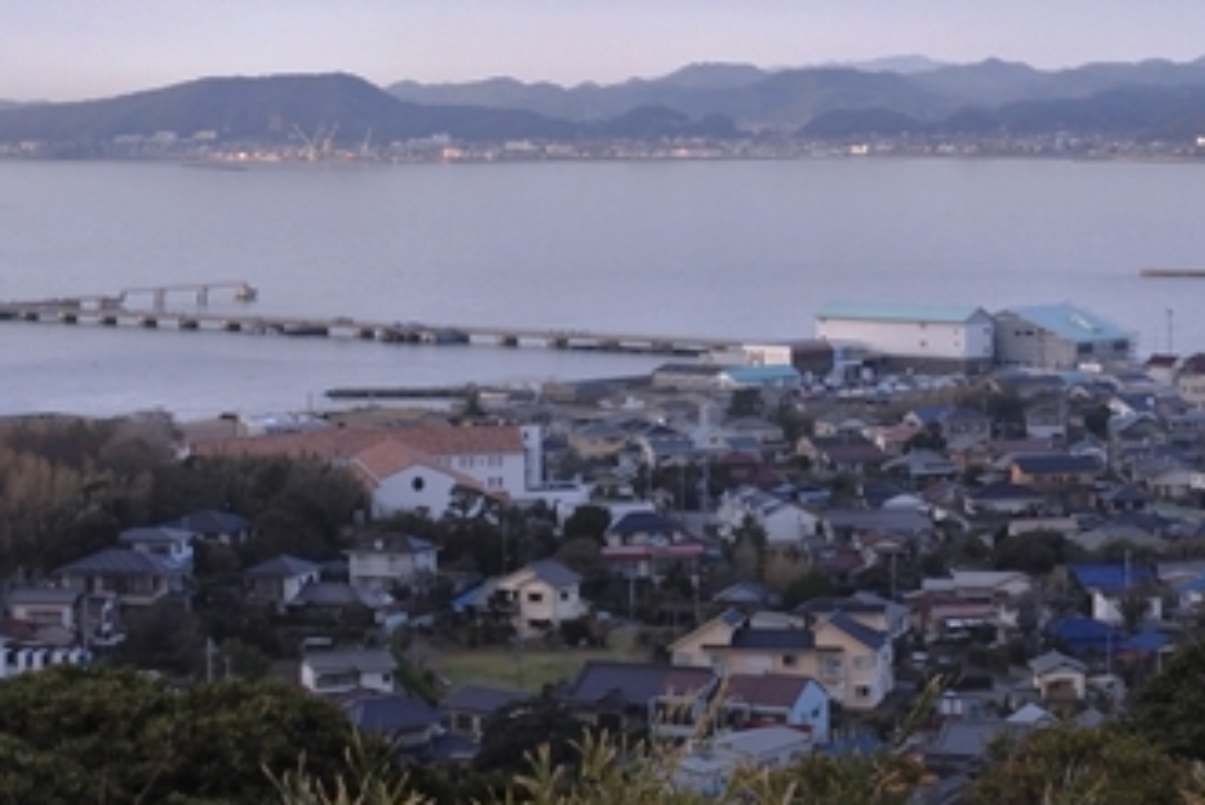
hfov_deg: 18.5
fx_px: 3683
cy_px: 146
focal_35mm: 110
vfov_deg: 12.4
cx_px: 801
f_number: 9
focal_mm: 16.8
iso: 250
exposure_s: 1/160
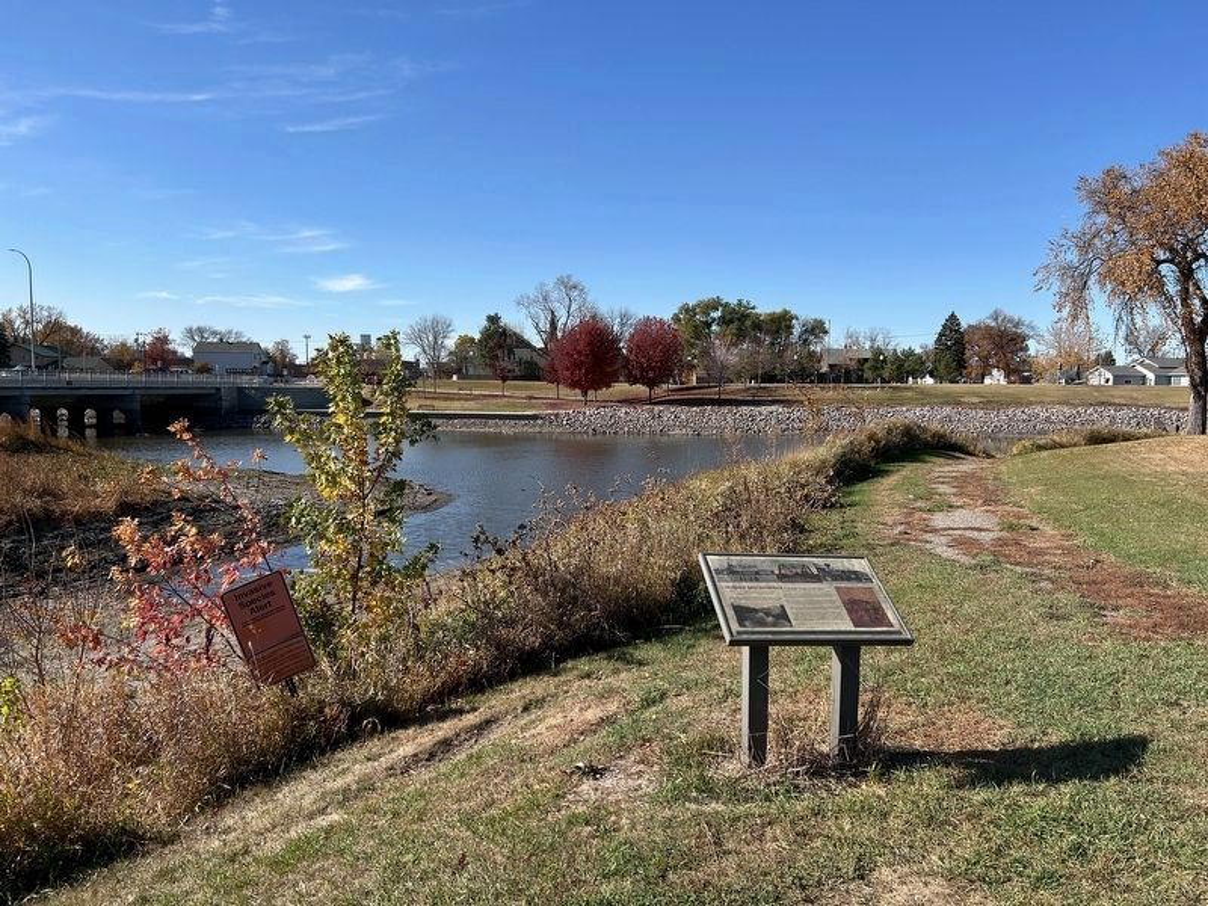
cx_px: 604
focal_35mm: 26
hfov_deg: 67.3
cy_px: 453
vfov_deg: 53.1
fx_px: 907
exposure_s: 1/3460
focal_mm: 5.7
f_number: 1.5
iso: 50
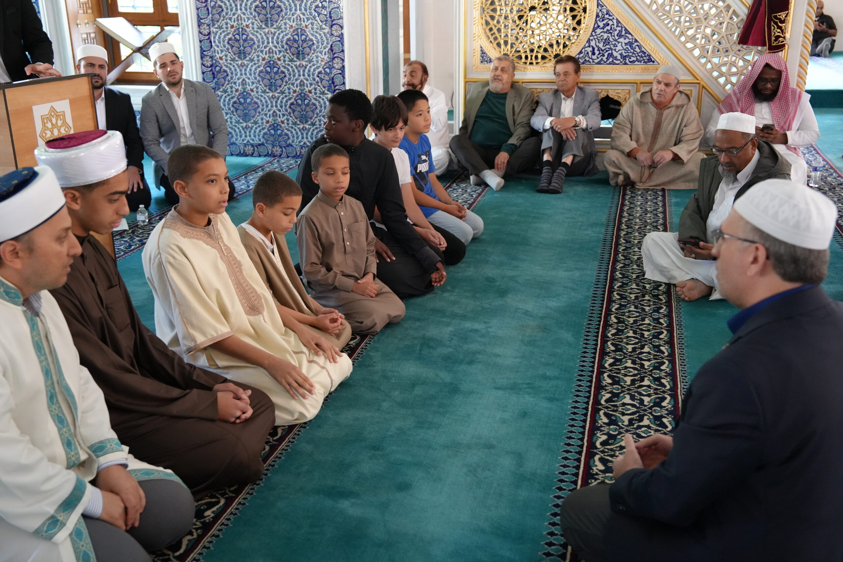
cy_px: 281
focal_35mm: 39
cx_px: 422
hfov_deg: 49.6
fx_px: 913
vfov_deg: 34.2
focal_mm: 39
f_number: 4
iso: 8000
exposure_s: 1/160
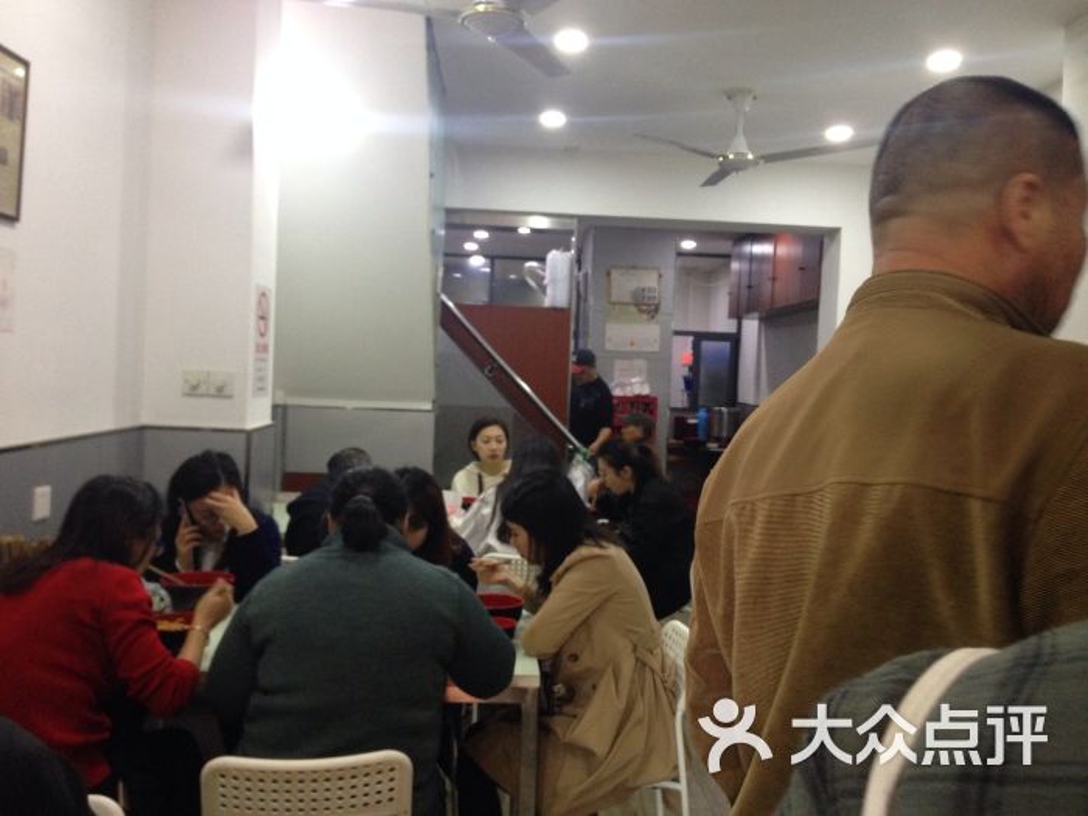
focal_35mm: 33
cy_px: 408
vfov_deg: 42.9
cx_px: 544
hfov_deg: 55.4
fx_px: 1037
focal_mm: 4.12
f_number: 2.4
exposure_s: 1/20
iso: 200
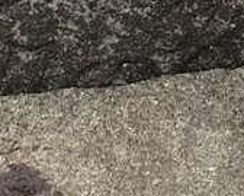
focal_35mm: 297
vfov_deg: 4.8
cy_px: -502
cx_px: 184
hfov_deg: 6.5
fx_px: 2149
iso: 100
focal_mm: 6.7
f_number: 3.5
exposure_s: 1/200
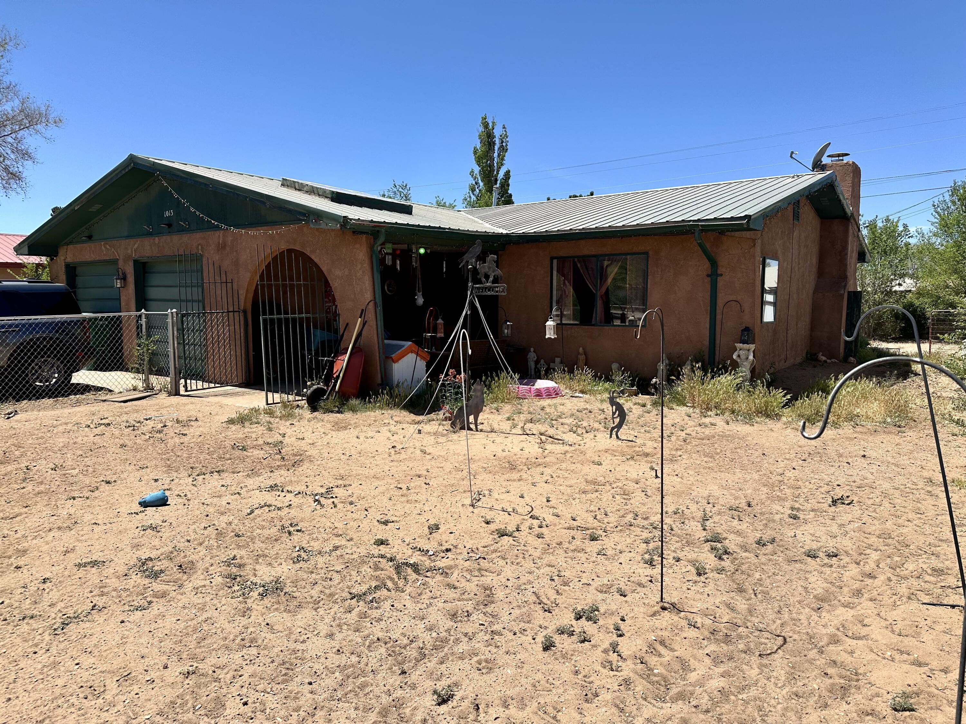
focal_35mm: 24
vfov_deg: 56.8
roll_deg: +0.2
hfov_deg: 71.6
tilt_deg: -5.9
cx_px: 483
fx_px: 670
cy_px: 362
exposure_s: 1/4762
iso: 80
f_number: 1.78
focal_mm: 6.86
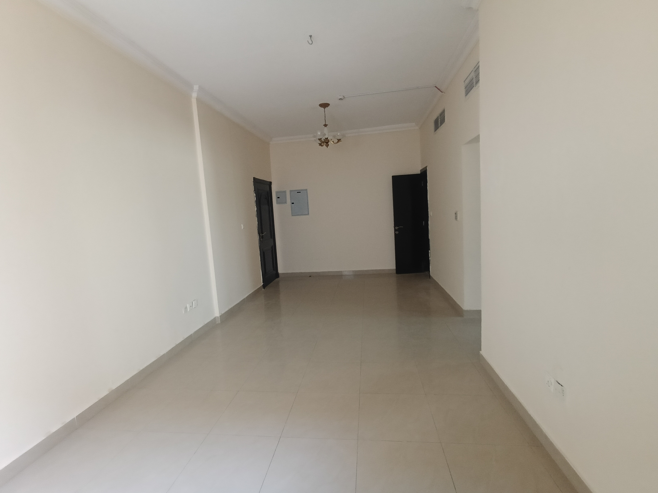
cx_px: 329
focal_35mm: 16
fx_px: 304
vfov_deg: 78.1
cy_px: 246
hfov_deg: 94.5
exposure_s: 1/33.3
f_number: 2.2
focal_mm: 1.68
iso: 400
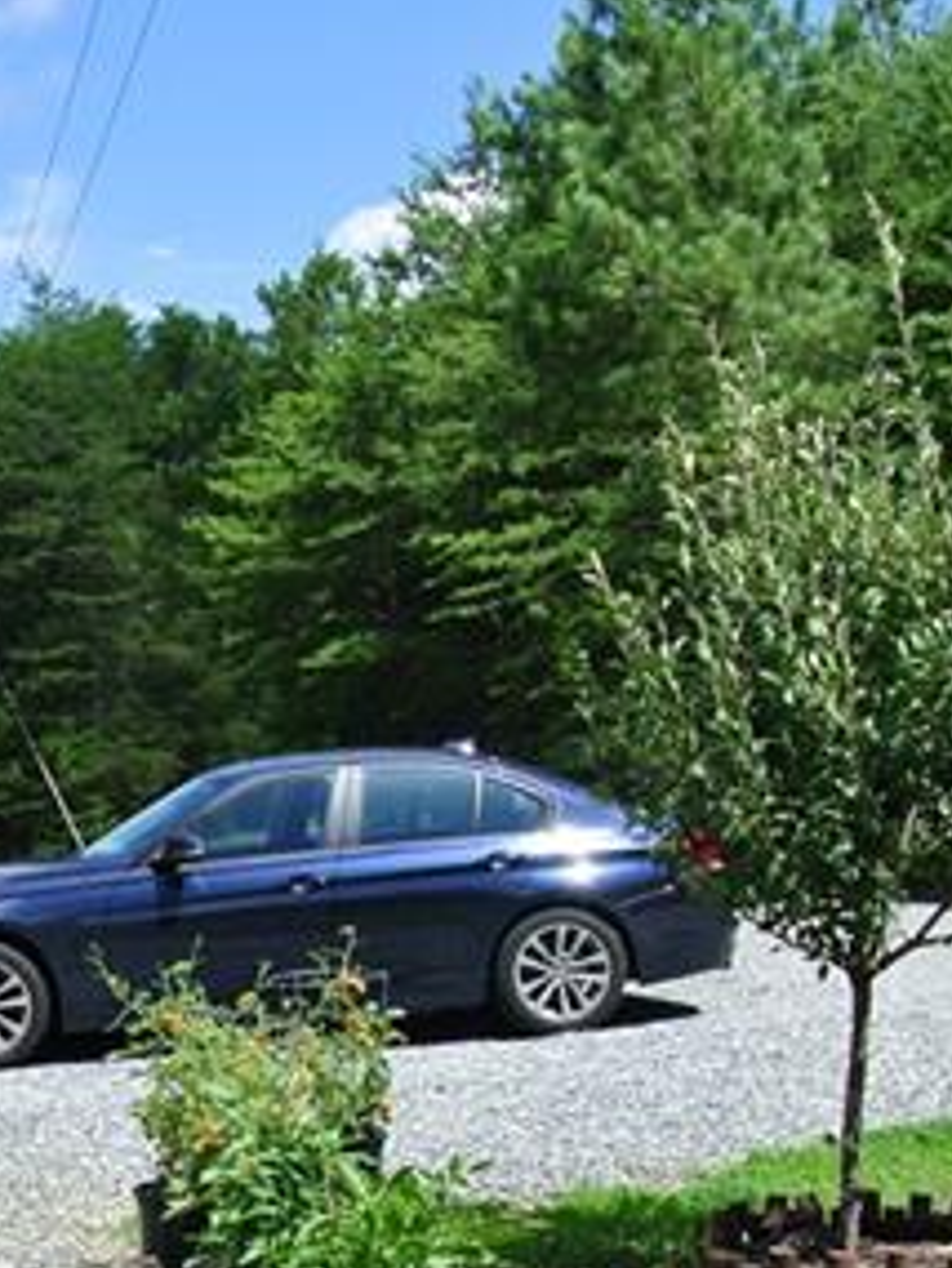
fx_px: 2565
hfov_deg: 20.3
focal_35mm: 70
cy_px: 1246
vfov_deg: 26.4
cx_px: -27
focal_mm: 10
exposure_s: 1/640
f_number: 4.5
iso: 100
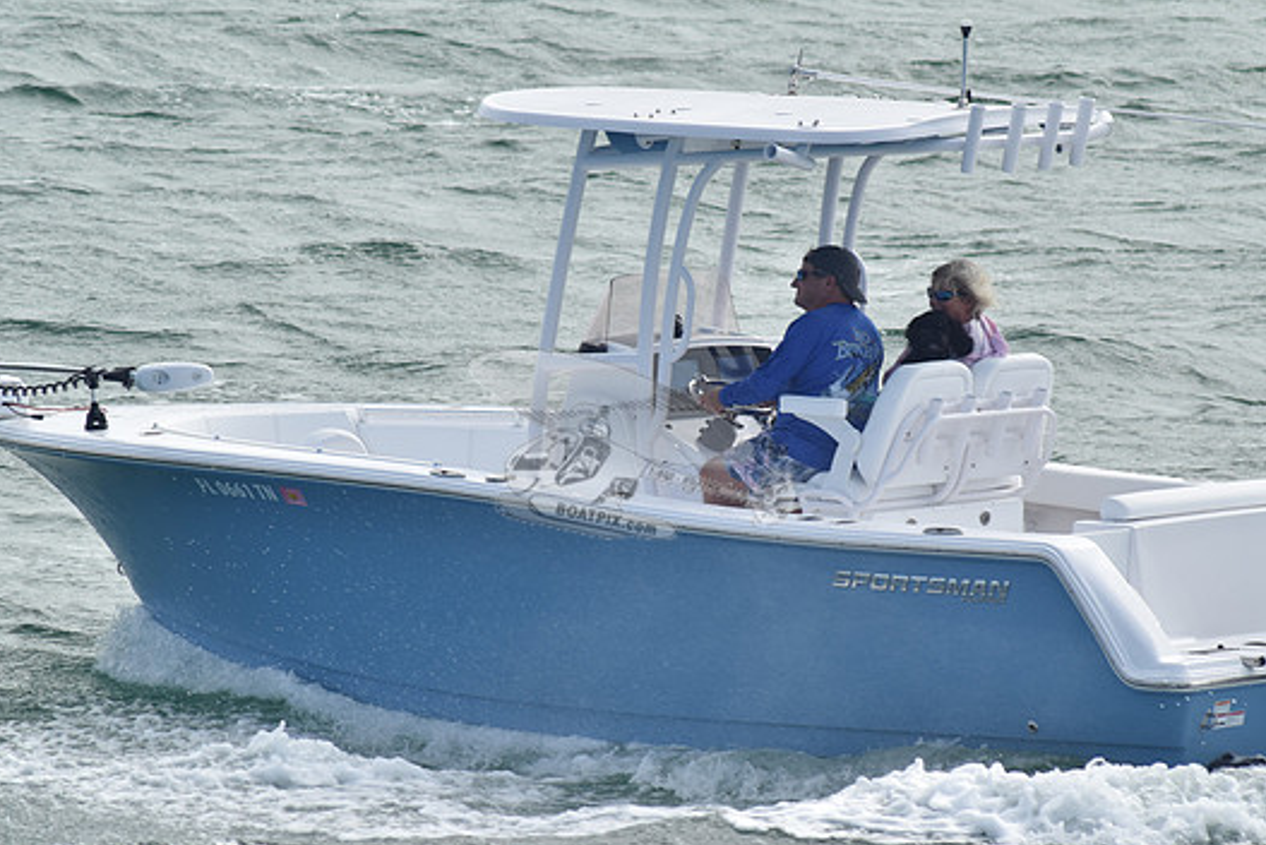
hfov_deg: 5.7
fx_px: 12772
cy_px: 443
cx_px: 639
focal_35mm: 363
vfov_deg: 3.8
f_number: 9.5
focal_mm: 220
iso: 400
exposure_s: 1/1000
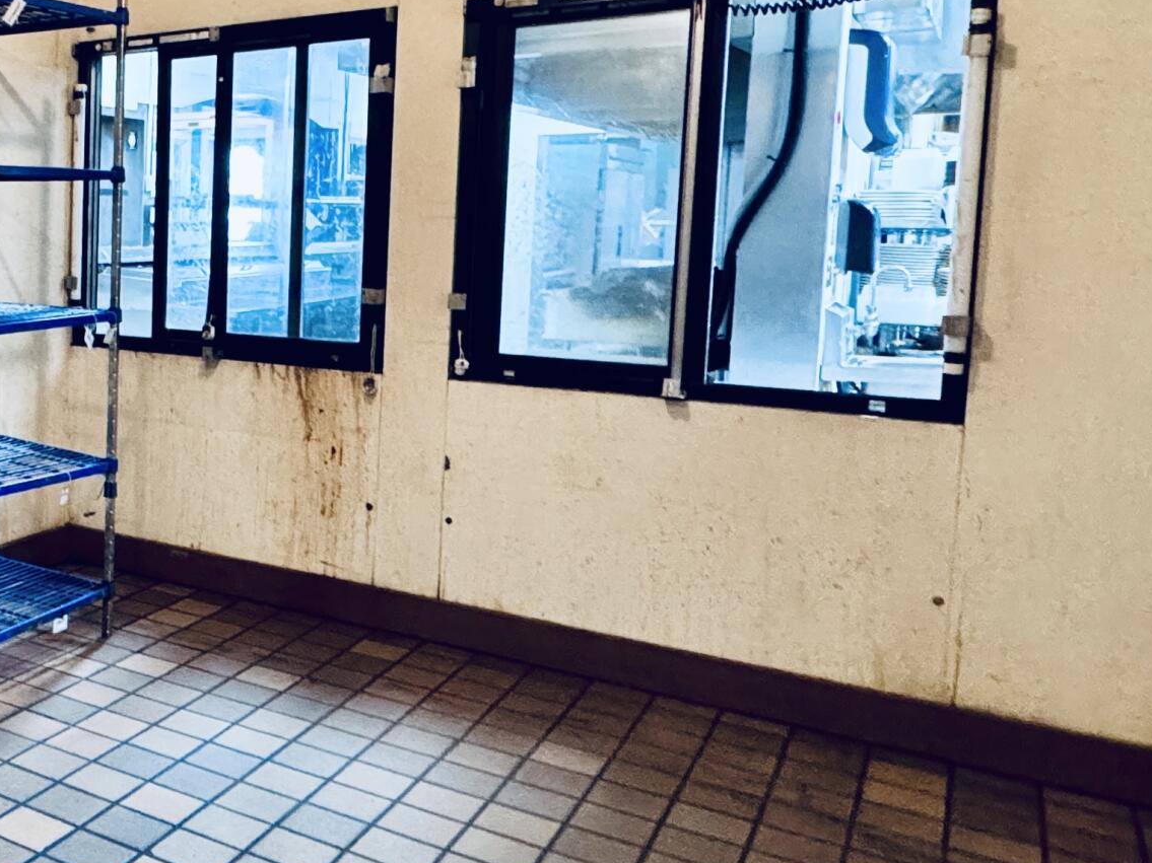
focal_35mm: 37
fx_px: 1231
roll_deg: -0.6
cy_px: 308
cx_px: -187
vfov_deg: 38.3
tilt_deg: -5.3
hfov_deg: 38.8
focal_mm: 2.22
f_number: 2.2
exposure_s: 1/60
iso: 800
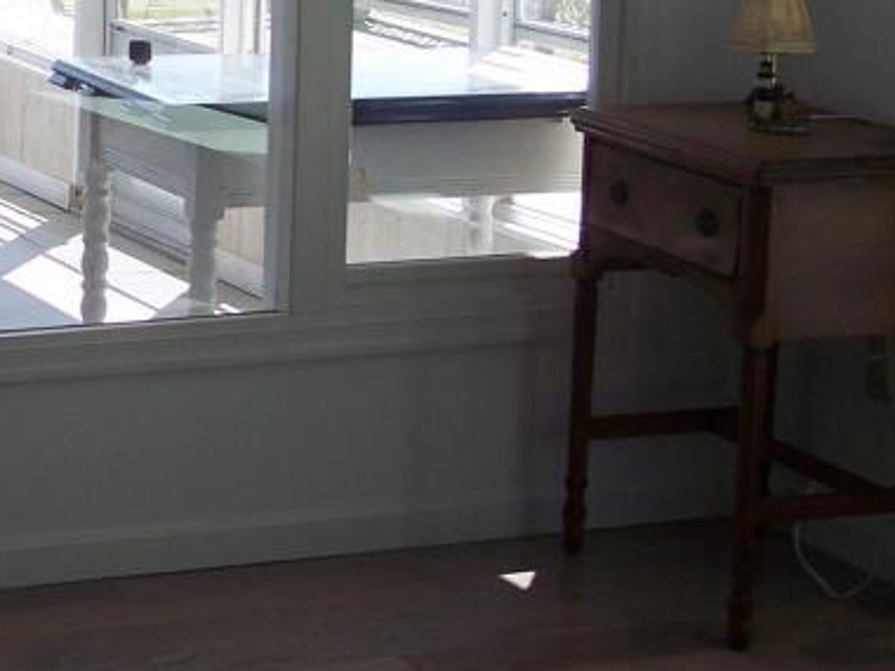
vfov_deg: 13.8
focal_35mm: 105
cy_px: -59
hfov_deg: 17.9
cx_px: -163
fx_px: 2715
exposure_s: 1/250
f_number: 3.4
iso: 100
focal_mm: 8
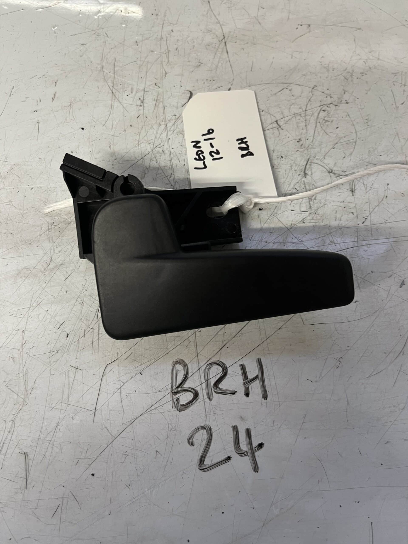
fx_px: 409
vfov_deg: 67.3
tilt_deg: -69.2
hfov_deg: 53.1
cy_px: 272
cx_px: 204
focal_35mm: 26
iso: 125
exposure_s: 1/50
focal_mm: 5.1
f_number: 1.6
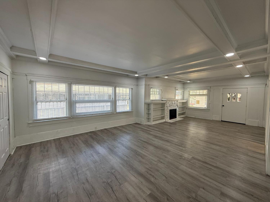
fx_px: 109
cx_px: 135
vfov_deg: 85.7
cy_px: 101
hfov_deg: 102.1
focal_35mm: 14
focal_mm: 2.22
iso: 64
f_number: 2.2
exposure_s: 1/120
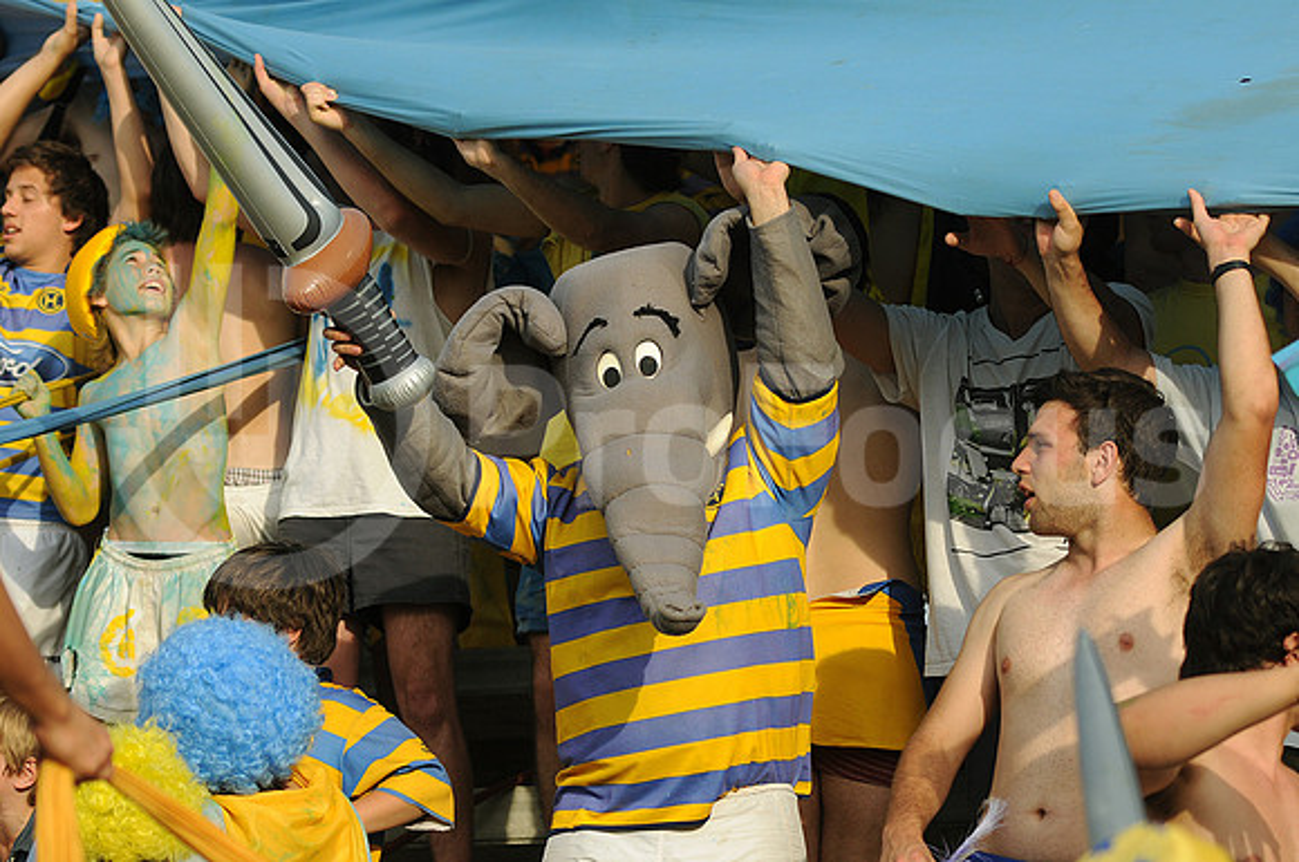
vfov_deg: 13.0
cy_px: 431
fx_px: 3783
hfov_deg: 19.5
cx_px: 650
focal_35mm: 105
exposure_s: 1/1250
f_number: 2.8
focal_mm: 70
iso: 250
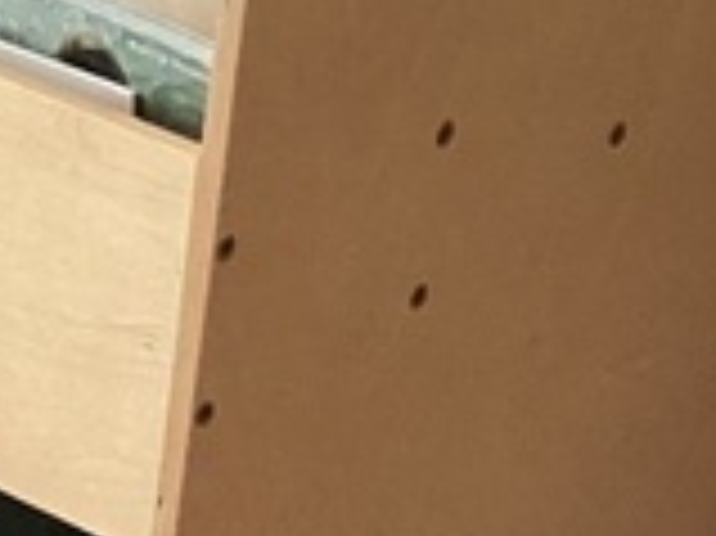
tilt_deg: -38.3
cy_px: 1423
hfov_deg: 9.1
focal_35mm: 208
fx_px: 4299
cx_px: -619
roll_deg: -1.1
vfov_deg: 6.7
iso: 320
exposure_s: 1/60
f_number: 2.4
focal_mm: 3.3
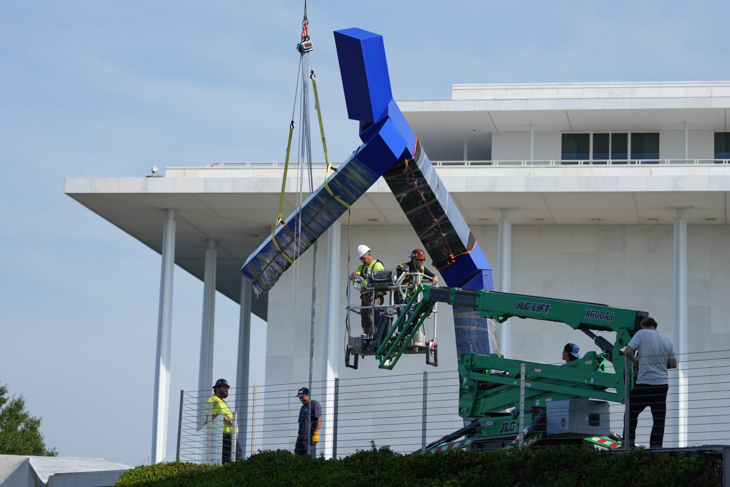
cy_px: 244
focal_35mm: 95
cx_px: 365
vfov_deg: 14.4
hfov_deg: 21.5
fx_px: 1926
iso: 200
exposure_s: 1/5000
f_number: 2.8
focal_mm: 95
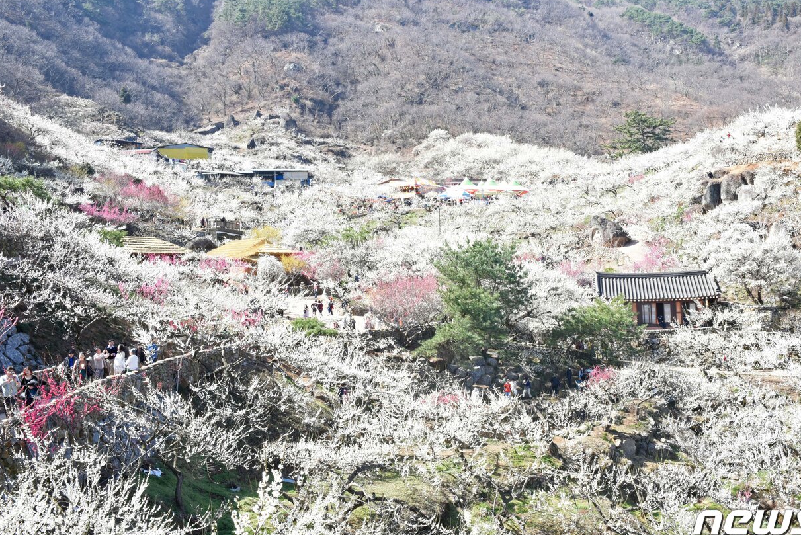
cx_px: 423
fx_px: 824
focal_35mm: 37
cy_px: 249
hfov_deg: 51.8
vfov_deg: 36.0
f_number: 22
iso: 1000
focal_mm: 32
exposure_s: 1/60
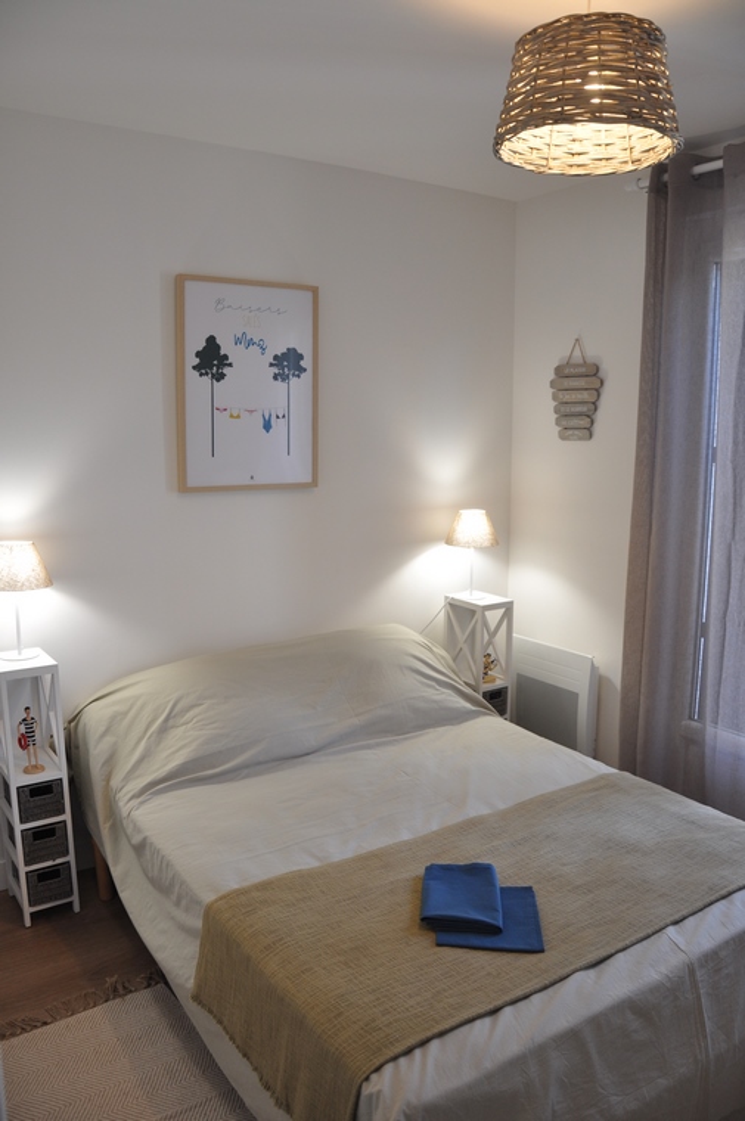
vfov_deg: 67.4
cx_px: 372
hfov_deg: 47.8
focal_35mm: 27
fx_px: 840
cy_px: 560
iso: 400
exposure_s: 1/25
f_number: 5
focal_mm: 18
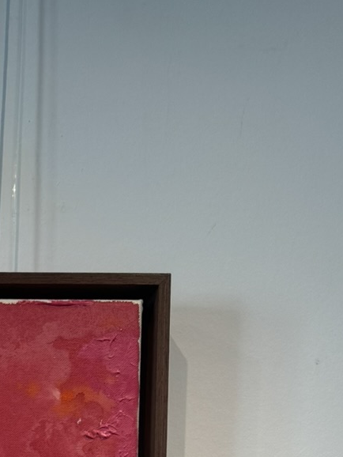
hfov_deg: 15.9
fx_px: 1122
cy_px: 795
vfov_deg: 18.6
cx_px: -180
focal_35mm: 85
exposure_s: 1/134
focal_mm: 6.76
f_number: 1.78
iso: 50
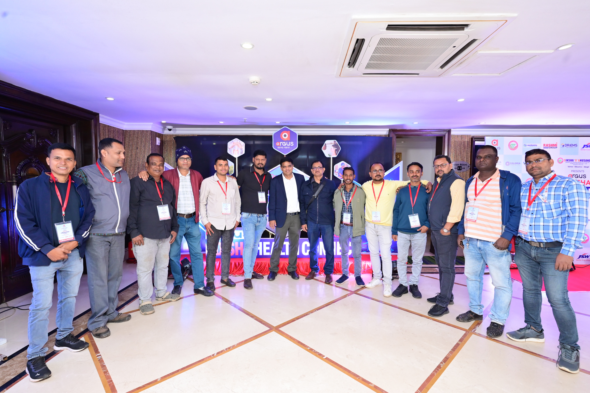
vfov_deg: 70.4
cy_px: 196
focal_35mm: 17
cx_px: 295
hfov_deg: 93.3
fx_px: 278
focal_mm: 17
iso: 1600
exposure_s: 1/160
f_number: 6.3
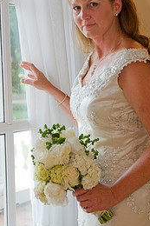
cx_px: 94
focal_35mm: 83
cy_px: 96
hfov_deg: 16.4
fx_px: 519
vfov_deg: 24.5
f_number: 3.5
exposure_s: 1/100
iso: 1600
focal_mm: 48
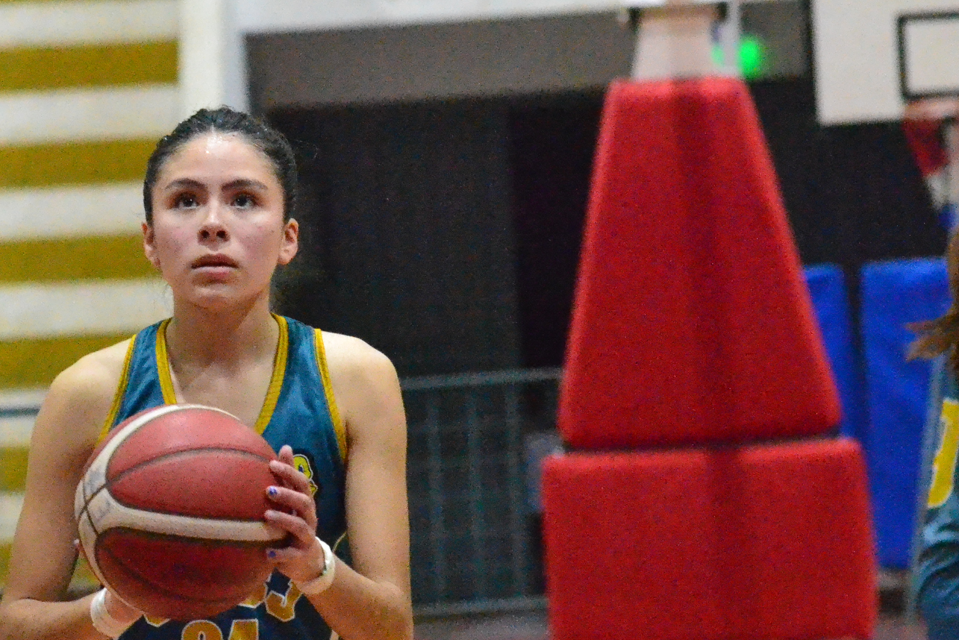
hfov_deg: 6.2
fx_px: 8870
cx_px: 189
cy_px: 294
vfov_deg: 4.1
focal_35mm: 333
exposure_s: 1/320
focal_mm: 122
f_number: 5.6
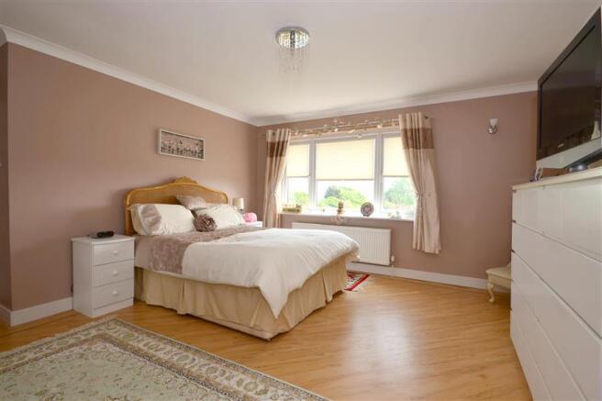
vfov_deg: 77.3
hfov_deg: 100.4
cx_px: 301
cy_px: 200
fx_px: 251
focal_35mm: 15
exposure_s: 1/20
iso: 200
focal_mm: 10
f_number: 11
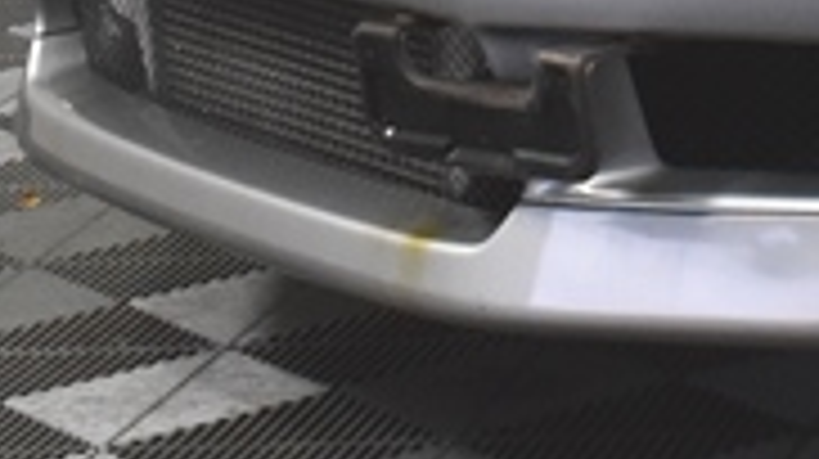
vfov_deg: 5.1
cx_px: 1908
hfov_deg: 8.6
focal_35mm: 230
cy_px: -632
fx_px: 4990
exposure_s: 1/320
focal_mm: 26
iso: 1600
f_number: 9
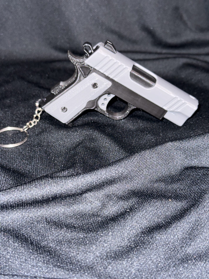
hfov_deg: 30.3
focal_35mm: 48
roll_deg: -1.1
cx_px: 104
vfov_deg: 39.7
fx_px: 386
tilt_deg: -31.1
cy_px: 140
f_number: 1.78
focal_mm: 6.76
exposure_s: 1/5
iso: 50
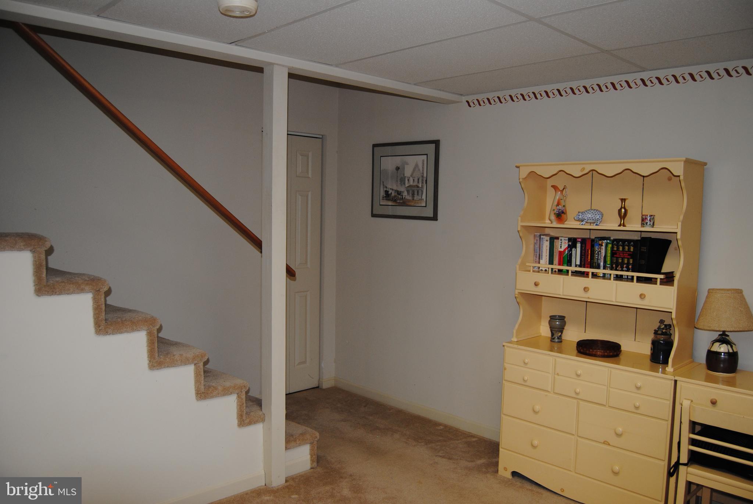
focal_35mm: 28
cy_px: 252
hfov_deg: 64.5
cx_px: 376
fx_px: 597
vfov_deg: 45.8
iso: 200
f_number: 3.5
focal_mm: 19
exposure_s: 1/60
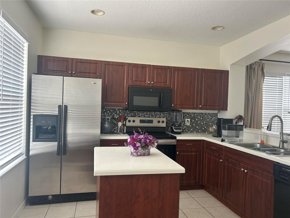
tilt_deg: +0.4
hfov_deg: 67.3
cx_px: 145
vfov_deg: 53.1
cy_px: 109
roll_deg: -1.5
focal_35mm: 26
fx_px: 218
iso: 64
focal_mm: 5.7
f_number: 1.5
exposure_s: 1/121
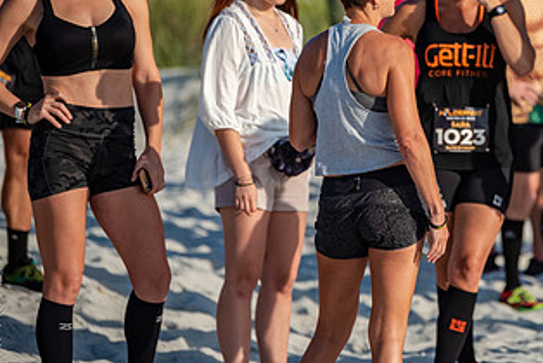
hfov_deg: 7.4
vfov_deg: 5.0
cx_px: 474
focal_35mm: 277
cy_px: 99
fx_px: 4182
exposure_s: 1/4000
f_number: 2.8
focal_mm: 150
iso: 560
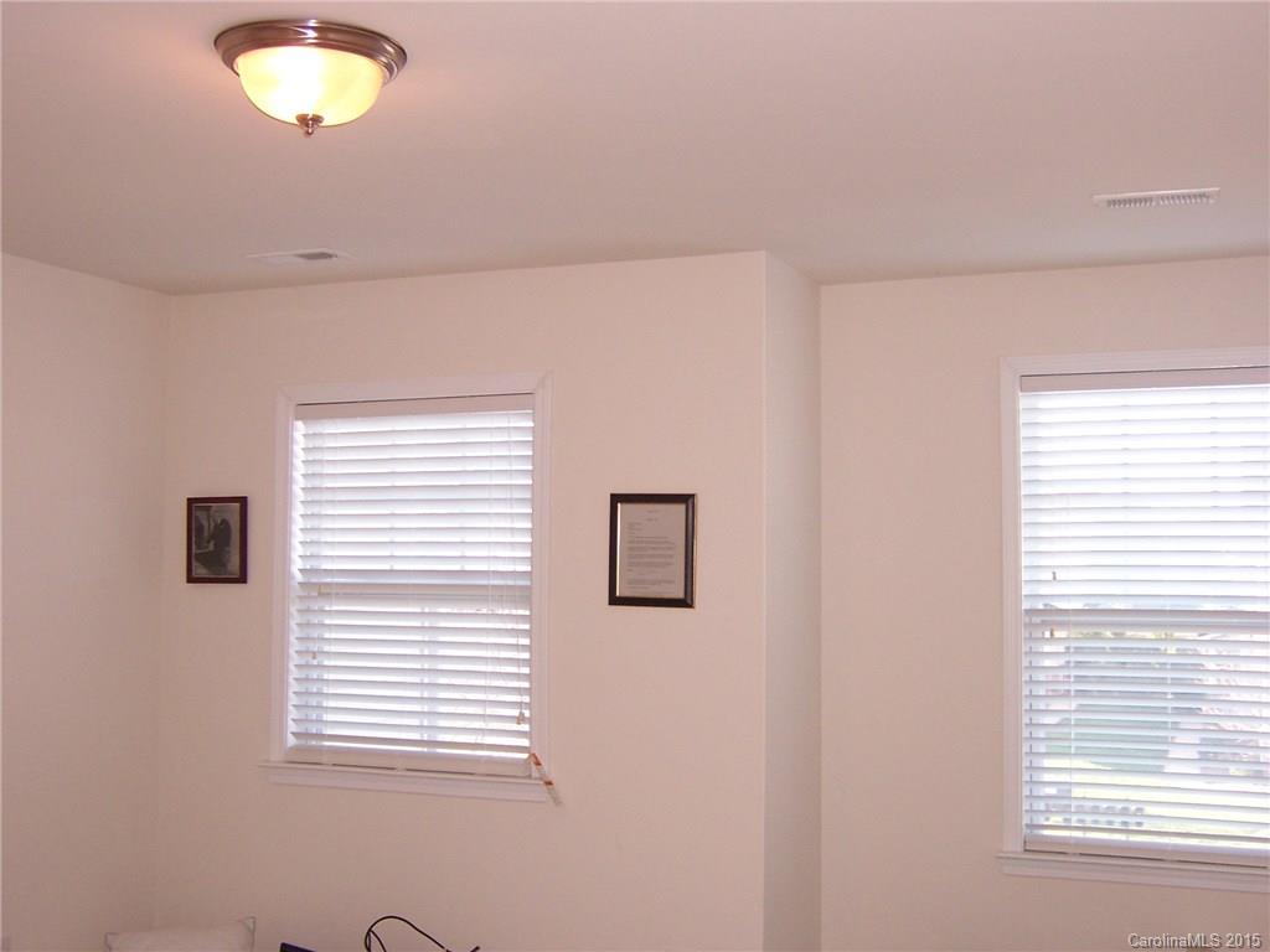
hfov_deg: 46.8
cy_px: 476
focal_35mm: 40
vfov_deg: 36.0
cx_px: 635
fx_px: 1468
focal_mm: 6.7
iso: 140
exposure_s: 1/60
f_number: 3.4
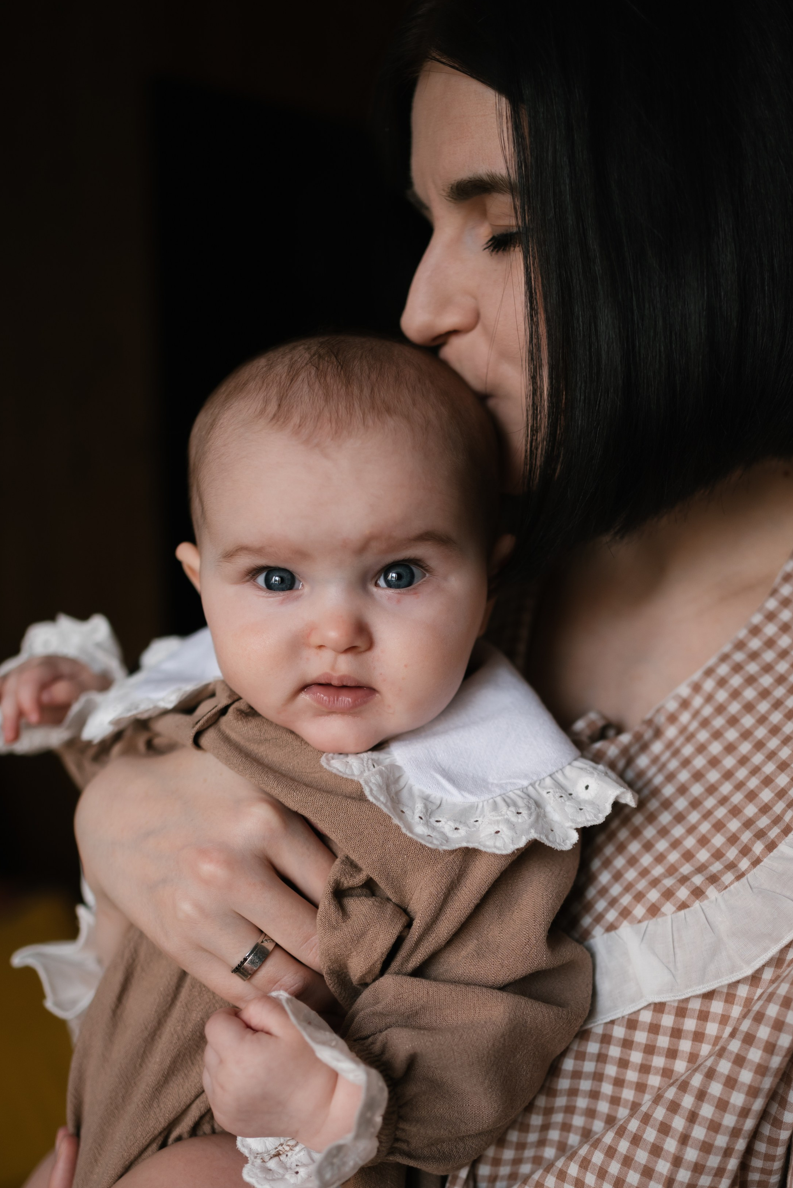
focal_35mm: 44
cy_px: 737
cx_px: 455
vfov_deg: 44.2
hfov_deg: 30.5
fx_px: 1453
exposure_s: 1/200
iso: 160
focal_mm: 35
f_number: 1.8
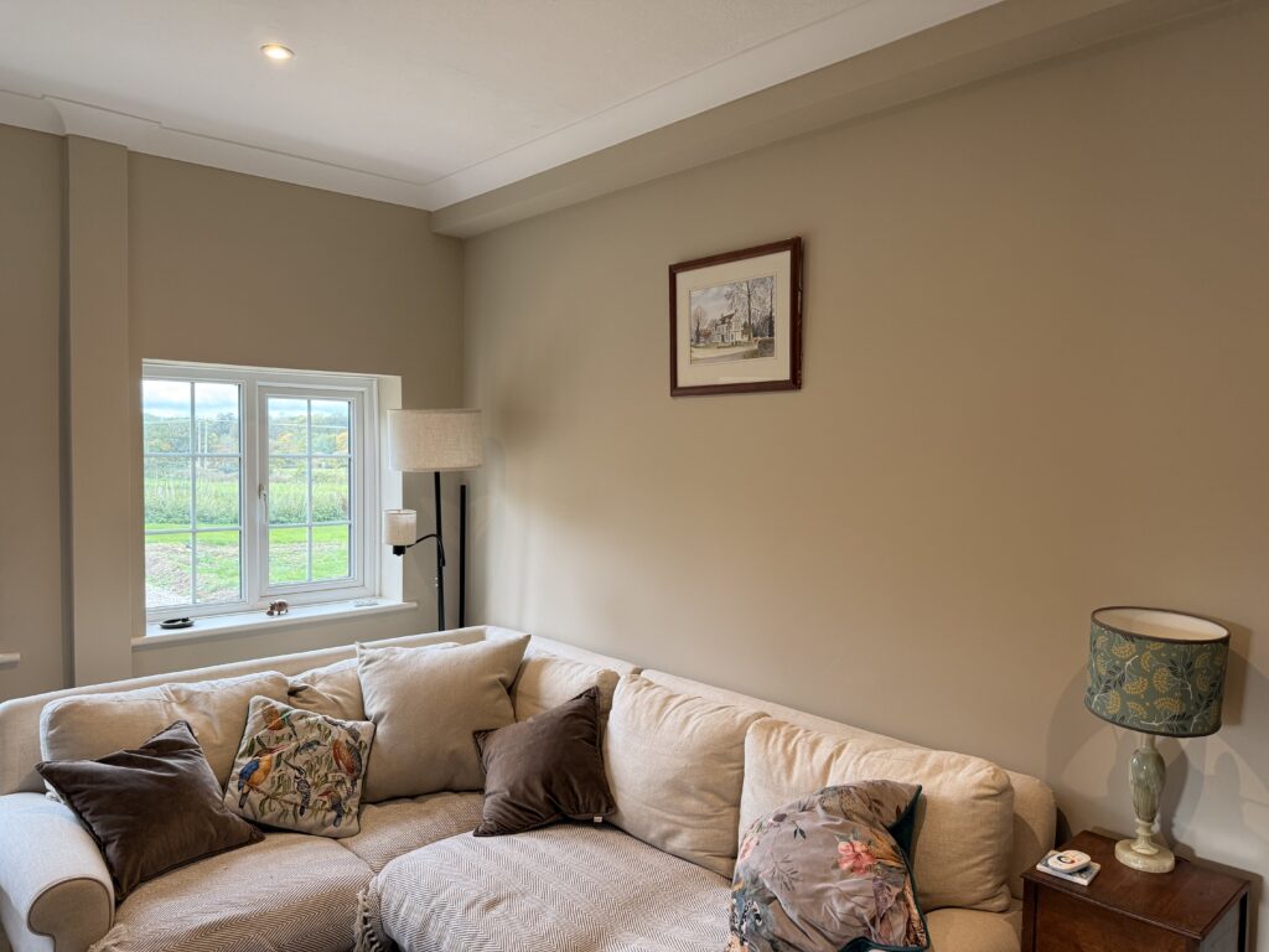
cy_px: 476
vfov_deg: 56.8
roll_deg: -1.0
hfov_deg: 71.6
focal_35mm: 24
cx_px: 634
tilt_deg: -1.9
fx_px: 880
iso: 160
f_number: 1.78
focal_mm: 6.76
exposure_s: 1/100
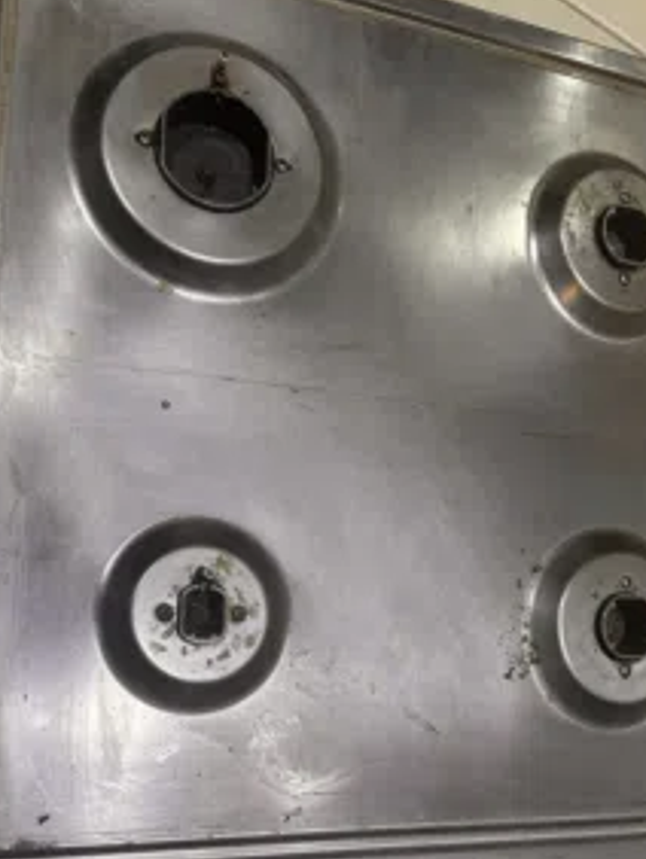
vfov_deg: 52.9
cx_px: 332
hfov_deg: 41.8
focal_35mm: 34
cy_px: 573
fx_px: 845
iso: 200
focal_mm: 6.86
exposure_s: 1/100
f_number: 1.78
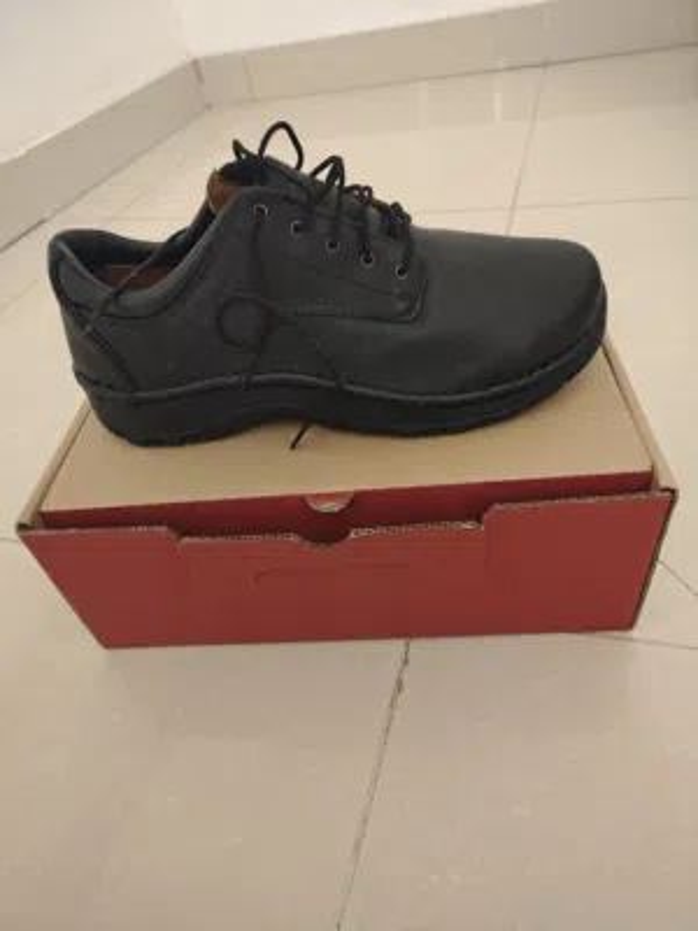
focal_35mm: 24
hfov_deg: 56.8
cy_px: 466
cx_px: 349
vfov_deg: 71.6
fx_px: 645
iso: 1404
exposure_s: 1/25
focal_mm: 5.56
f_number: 1.8
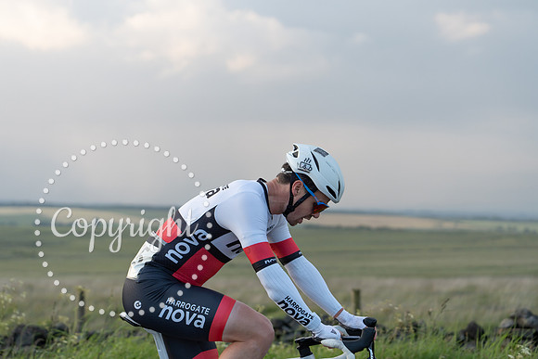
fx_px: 1046
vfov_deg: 19.5
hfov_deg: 28.8
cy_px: 180
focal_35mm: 70
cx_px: 269
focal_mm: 70
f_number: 3.2
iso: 400
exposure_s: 1/1250
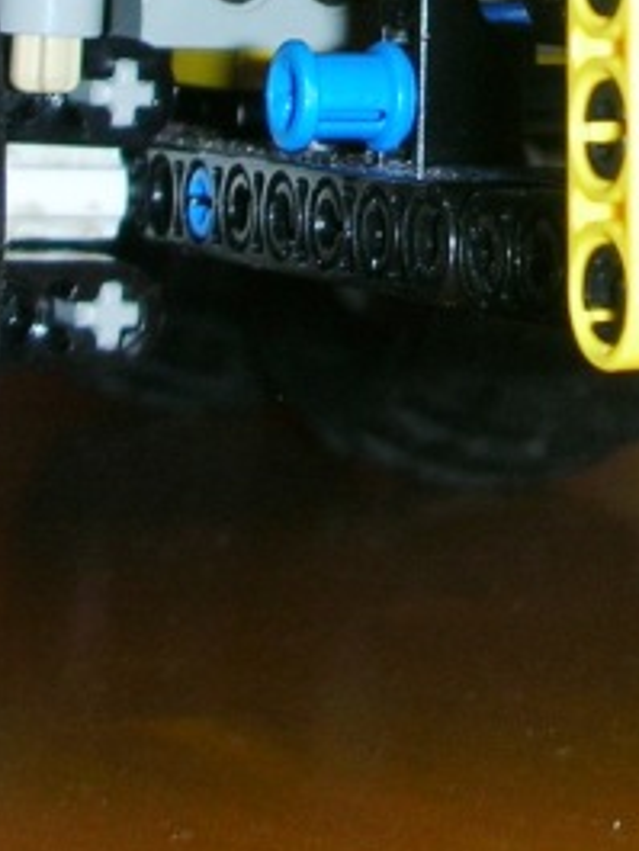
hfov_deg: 10.9
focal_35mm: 135
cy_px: -189
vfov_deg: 14.1
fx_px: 3320
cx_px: 591
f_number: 3
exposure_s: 1/60.1
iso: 50
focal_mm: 5.8
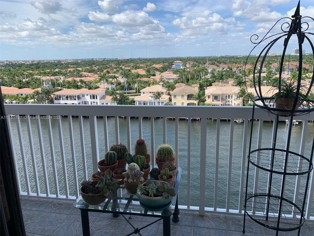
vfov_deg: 53.1
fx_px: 236
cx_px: 157
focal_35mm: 26
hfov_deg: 67.3
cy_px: 118
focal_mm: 4.25
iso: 25
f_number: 1.8
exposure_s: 1/1560
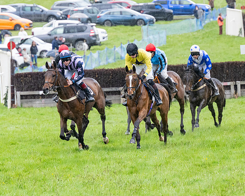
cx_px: 95
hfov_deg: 5.4
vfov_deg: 4.3
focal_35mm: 360
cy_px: 86
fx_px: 2611
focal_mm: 160
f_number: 4
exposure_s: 1/1000
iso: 1000
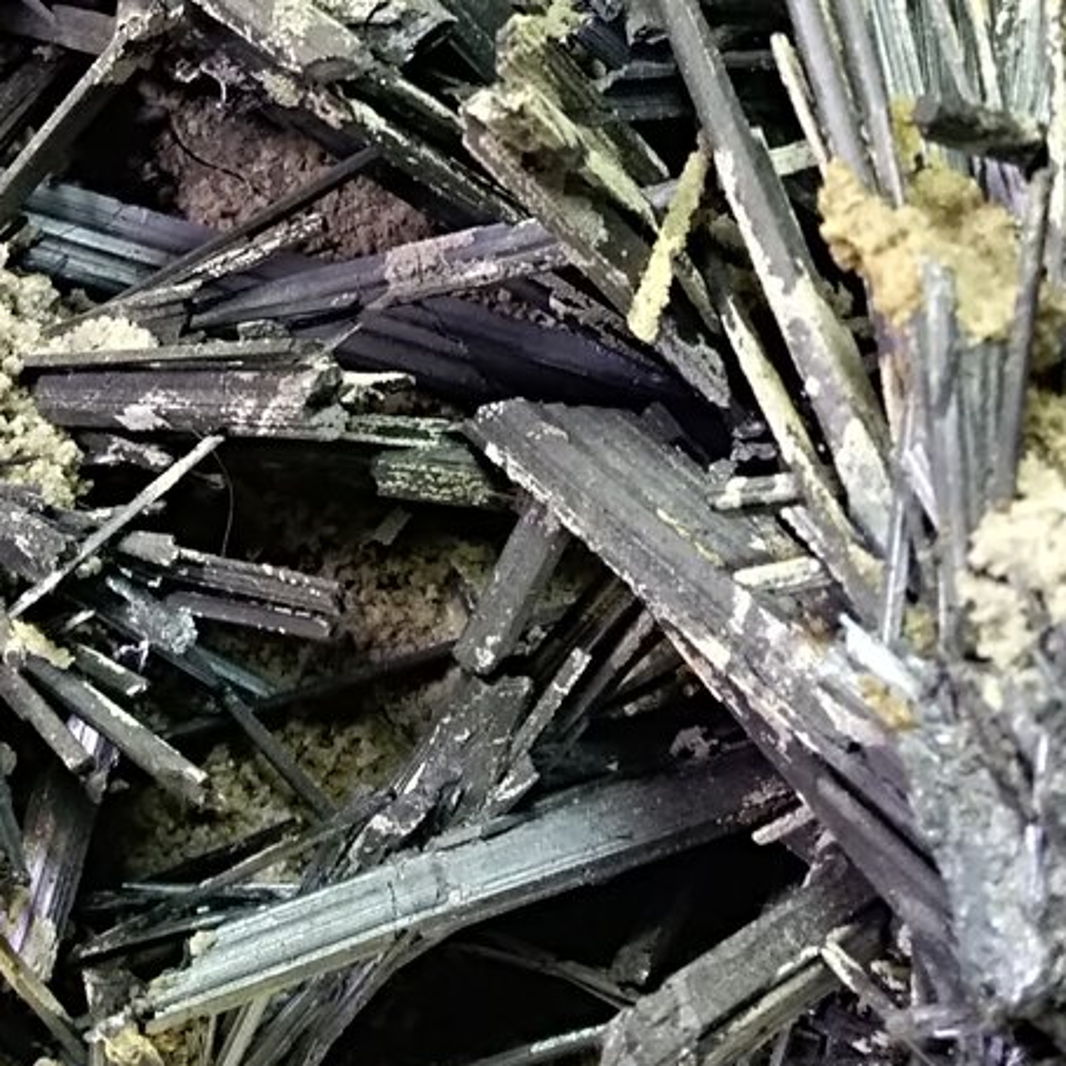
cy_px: -19
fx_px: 2822
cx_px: 301
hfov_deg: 21.3
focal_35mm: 81
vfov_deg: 20.6
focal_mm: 3.54
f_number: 2
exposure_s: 1/33.3
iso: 262
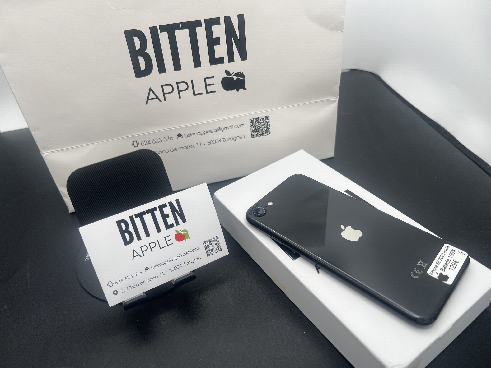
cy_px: 184
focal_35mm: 26
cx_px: 246
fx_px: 369
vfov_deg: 53.1
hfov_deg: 67.3
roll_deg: +5.1
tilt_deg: -41.6
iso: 50
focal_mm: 5.7
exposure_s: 1/552
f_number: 1.5
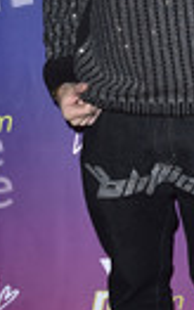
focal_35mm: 109
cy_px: 76
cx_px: 150
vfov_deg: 19.0
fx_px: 921
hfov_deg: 12.0
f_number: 6.3
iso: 320
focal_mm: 35
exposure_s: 1/250
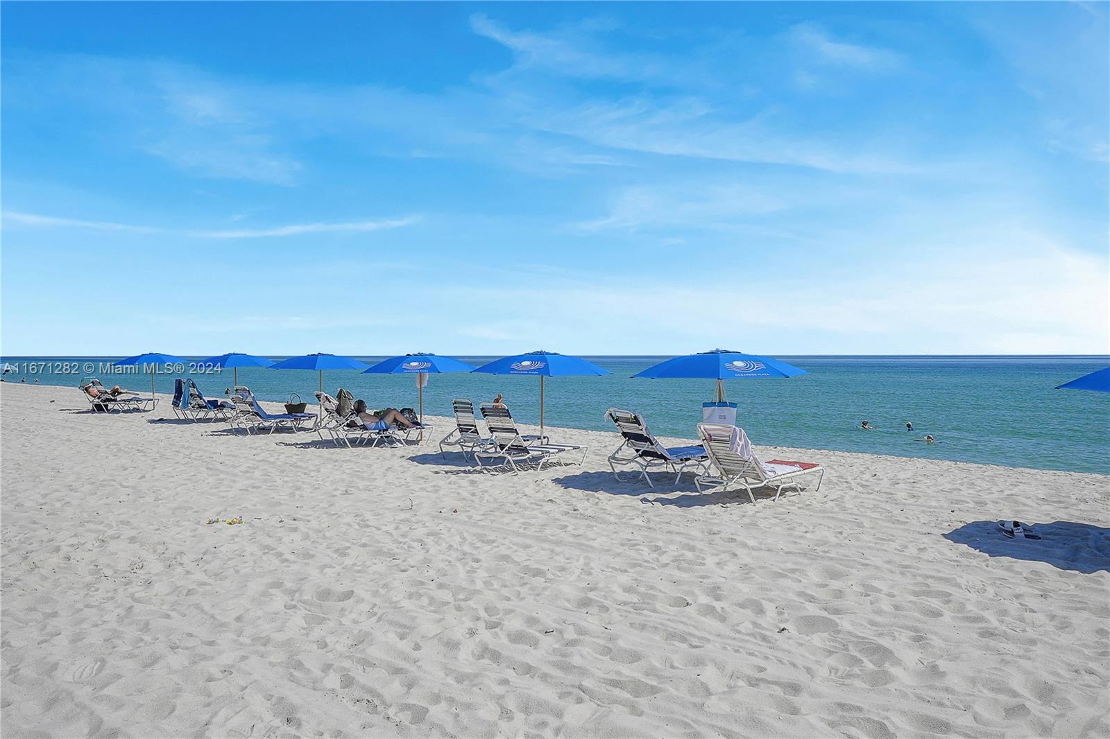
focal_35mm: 30
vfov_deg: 43.6
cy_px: 370
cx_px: 555
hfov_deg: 61.9
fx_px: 925
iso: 160
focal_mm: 20
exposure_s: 1/800
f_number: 11
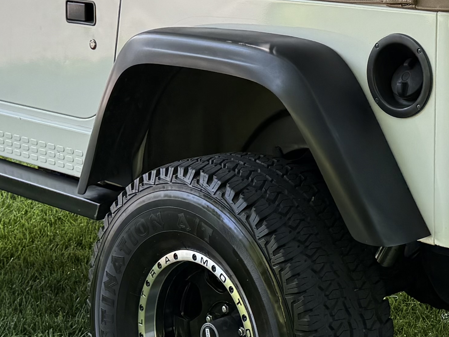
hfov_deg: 21.0
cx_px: 298
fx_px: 1206
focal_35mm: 93
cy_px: 37
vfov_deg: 15.7
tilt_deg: -12.1
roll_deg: -3.1
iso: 80
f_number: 1.78
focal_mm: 6.76
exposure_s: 1/308
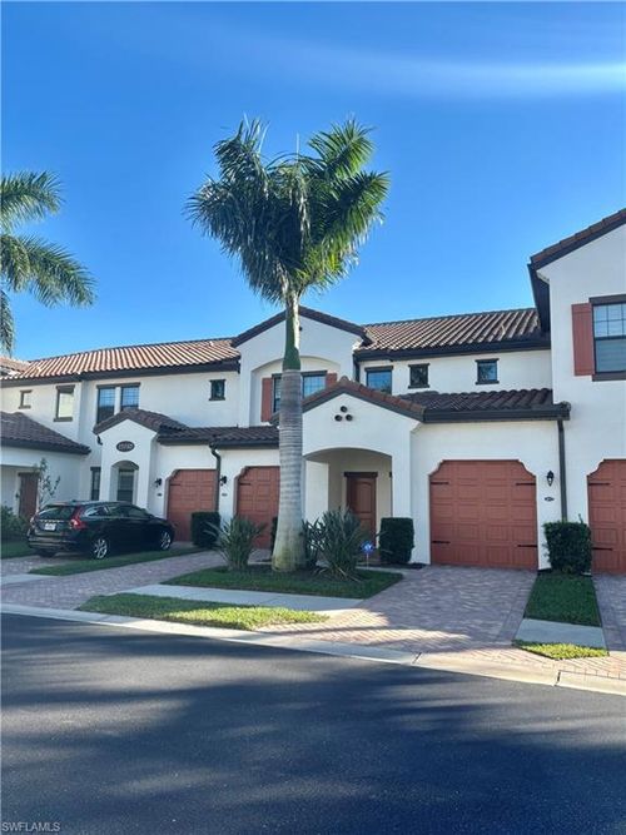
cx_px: 313
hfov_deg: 53.0
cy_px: 418
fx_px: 627
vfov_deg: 67.3
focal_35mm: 26
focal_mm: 5.96
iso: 50
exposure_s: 1/1477
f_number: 1.6
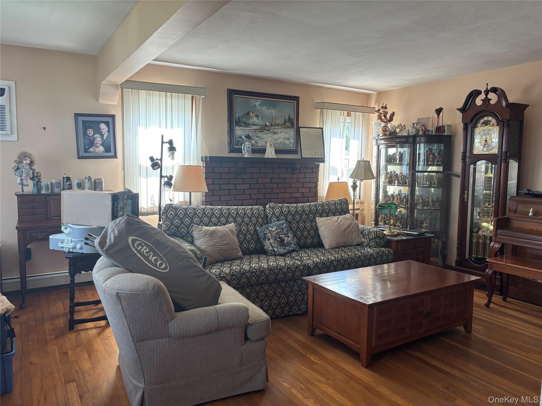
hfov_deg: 67.3
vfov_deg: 53.1
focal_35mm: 26
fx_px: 407
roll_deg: -0.4
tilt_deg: -6.3
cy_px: 203
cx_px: 271
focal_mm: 5.96
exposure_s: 1/120
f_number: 1.6
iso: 125
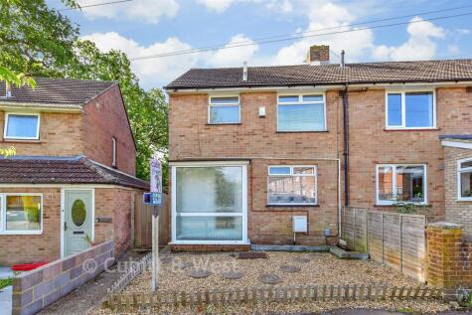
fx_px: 236
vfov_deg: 67.4
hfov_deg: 90.0
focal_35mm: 18
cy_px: 158
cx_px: 236
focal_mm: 12
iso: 400
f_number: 8
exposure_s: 1/160
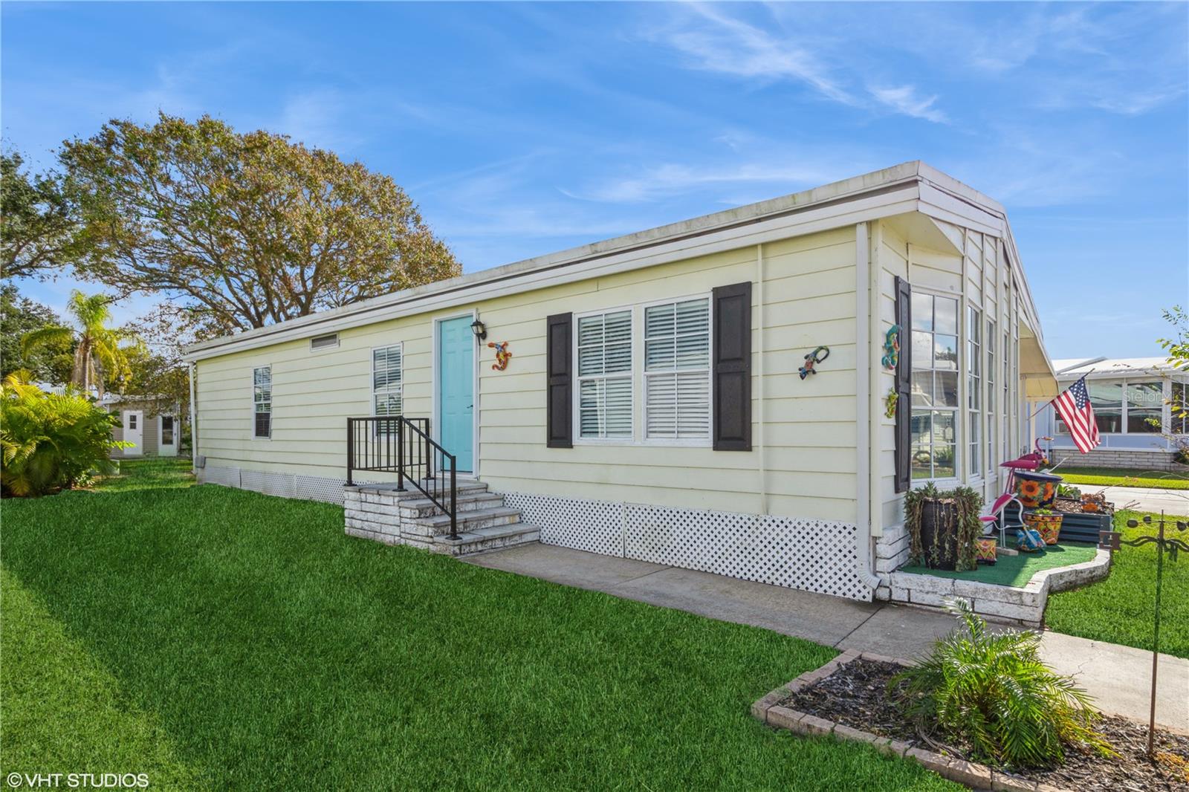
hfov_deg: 85.4
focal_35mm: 20
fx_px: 644
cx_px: 594
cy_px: 396
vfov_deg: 63.2
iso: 200
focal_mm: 13
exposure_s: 1/640
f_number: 8
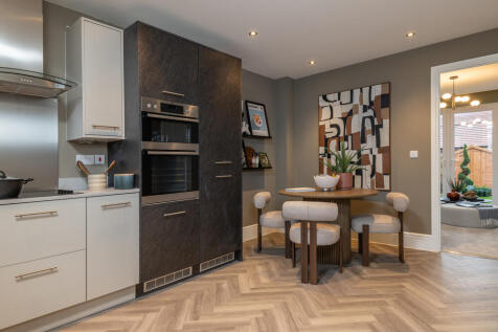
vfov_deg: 64.5
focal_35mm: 19
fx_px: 263
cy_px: 166
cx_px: 249
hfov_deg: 86.9
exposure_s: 1/5
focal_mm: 19
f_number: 8
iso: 64
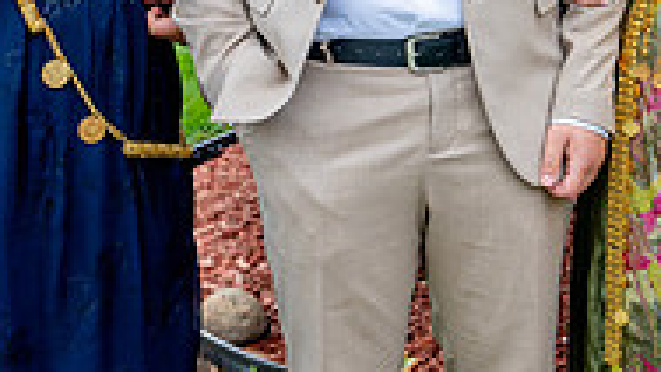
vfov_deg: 12.0
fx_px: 1754
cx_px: 608
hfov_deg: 20.9
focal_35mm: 100
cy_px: -5
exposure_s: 1/200
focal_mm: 31
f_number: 7.1
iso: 320
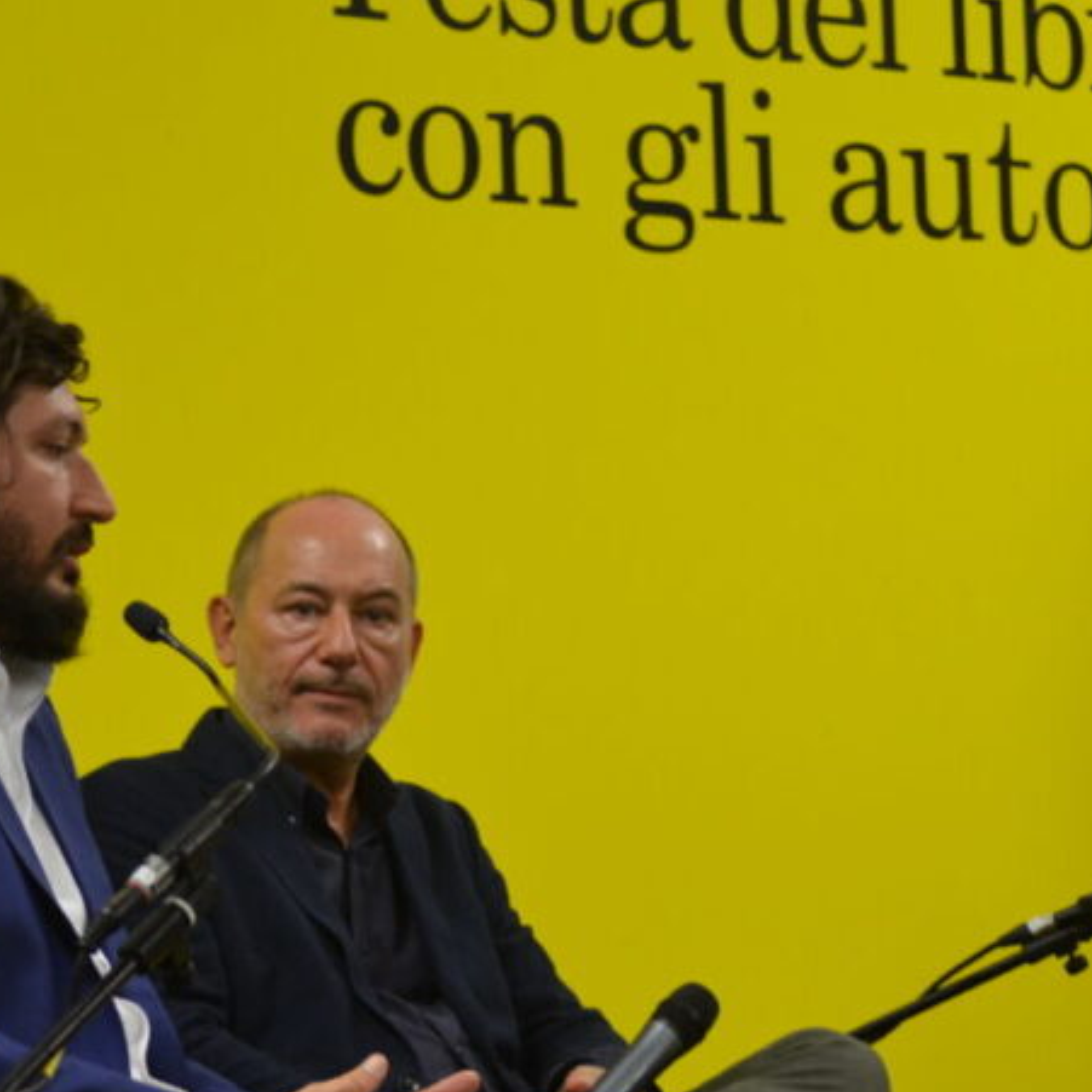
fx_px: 5673
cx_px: 586
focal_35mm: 159
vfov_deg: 11.0
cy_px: 760
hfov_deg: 11.0
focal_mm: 55
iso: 1100
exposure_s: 1/30
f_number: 4
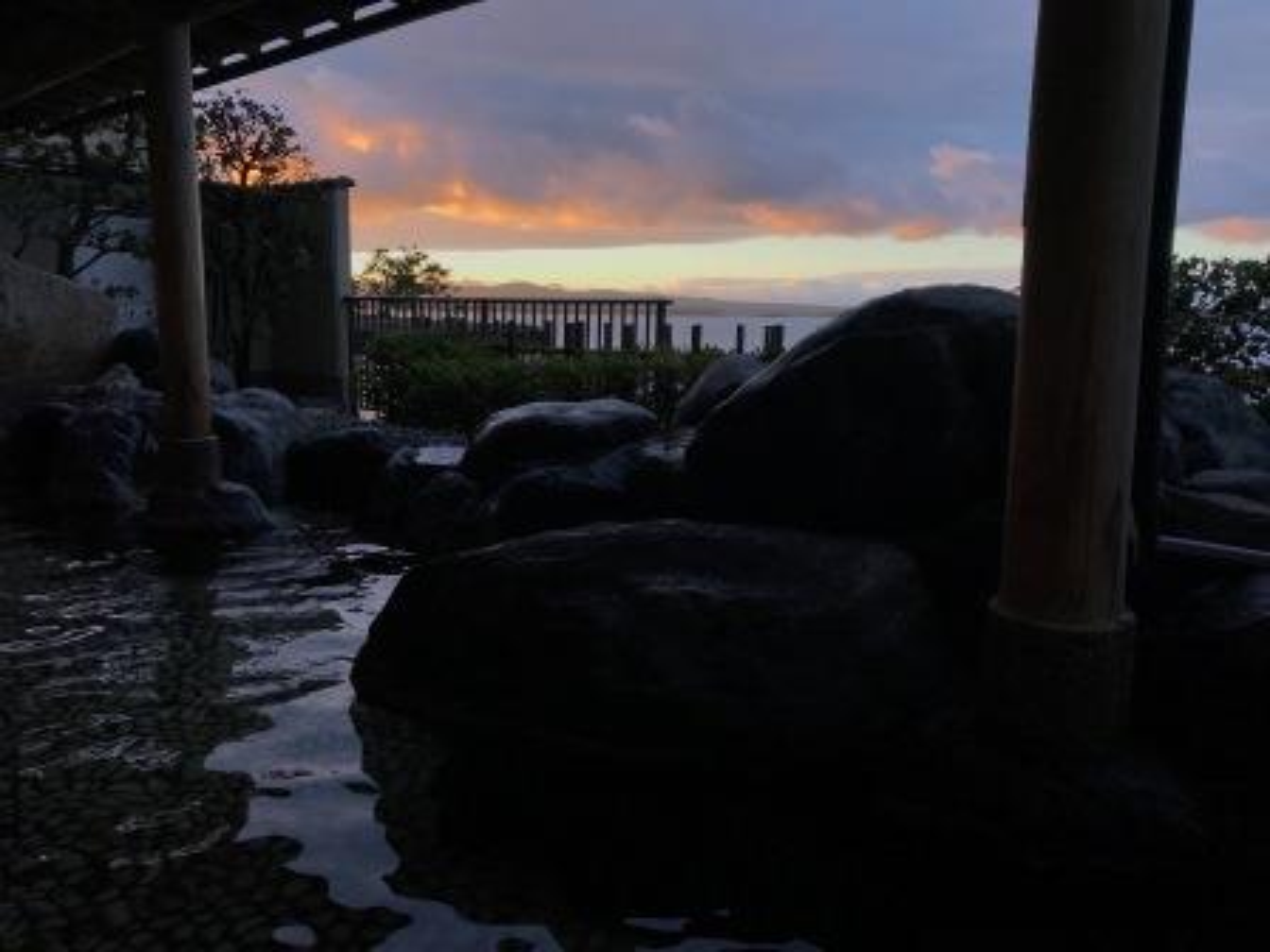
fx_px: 1027
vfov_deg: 49.7
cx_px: 635
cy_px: 476
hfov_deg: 63.4
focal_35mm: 28
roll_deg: -1.1
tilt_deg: -5.6
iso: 20
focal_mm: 3.99
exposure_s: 1/181
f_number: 1.8
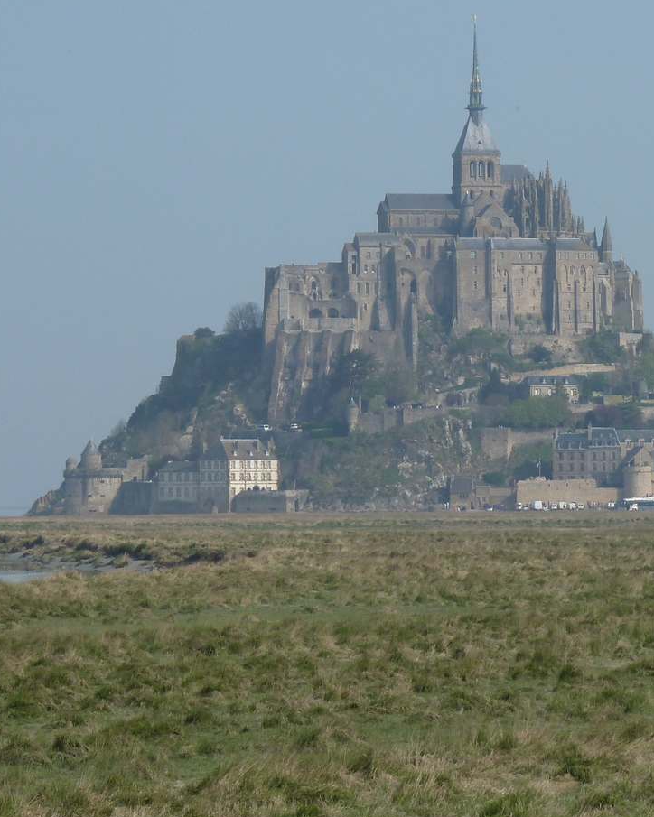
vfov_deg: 8.7
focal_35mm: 221
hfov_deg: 7.0
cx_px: 456
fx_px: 5347
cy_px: 346
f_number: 5.6
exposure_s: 1/500
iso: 80
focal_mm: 21
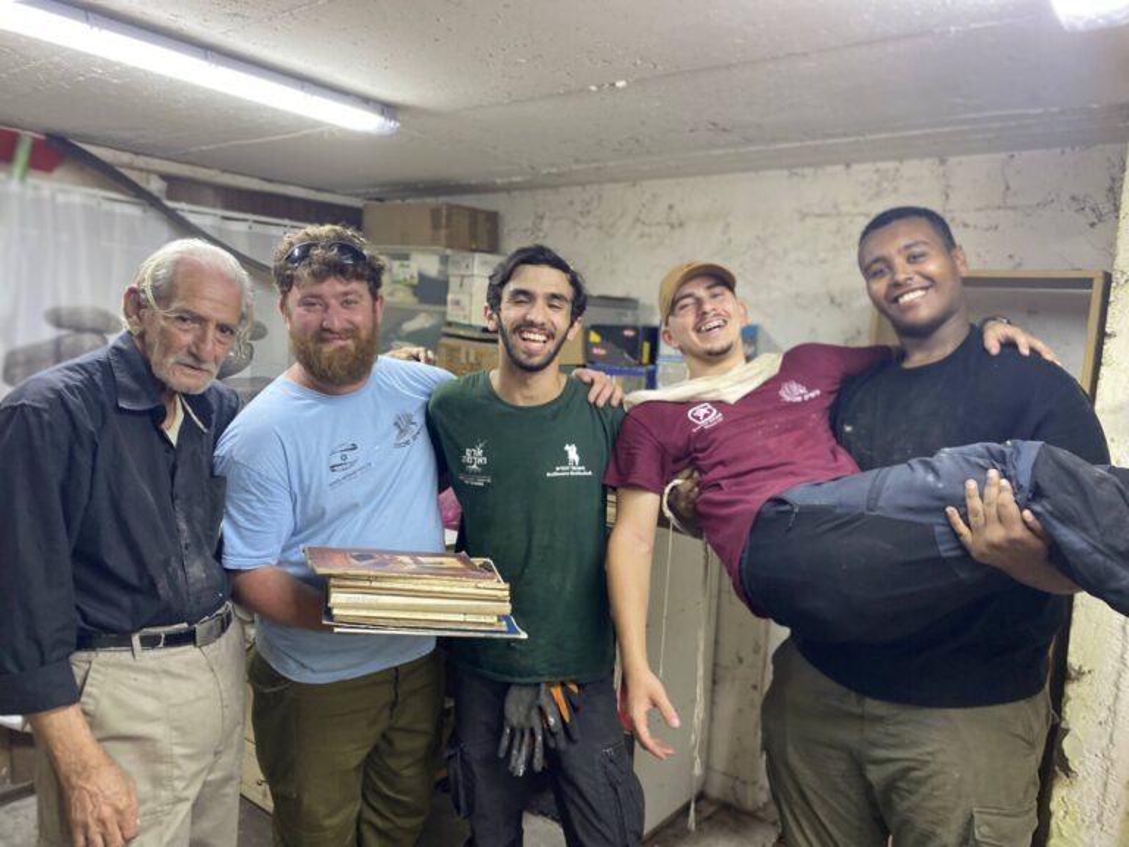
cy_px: 424
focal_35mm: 26
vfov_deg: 53.1
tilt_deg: -4.0
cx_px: 564
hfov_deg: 67.3
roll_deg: -3.9
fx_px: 848
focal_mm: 4.25
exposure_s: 1/50
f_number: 1.8
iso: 160
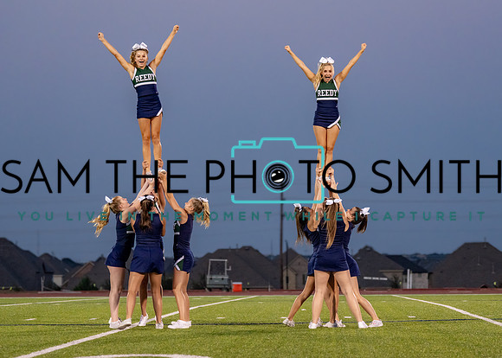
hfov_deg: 18.6
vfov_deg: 13.3
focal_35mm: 108
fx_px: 1532
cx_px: 274
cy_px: 163
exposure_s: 1/1000
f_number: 2.8
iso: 1250
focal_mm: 70
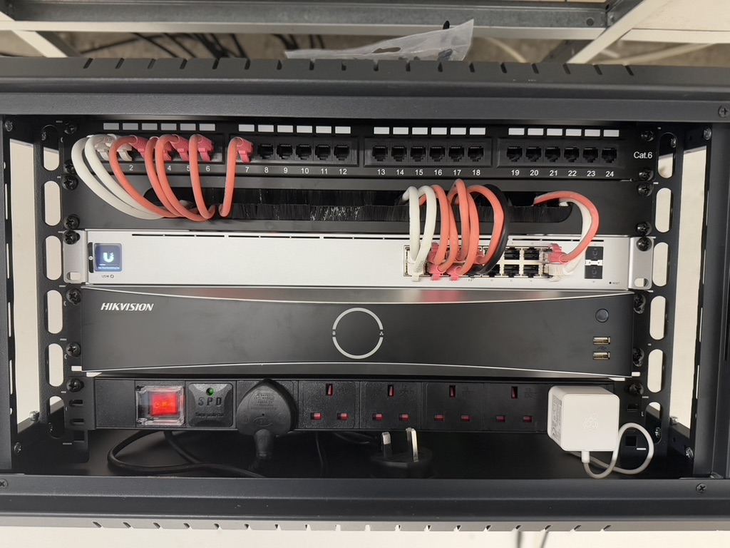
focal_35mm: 24
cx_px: 365
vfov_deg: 56.8
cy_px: 274
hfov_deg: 71.6
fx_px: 506
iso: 800
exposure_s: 1/50
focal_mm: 6.76
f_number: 1.78
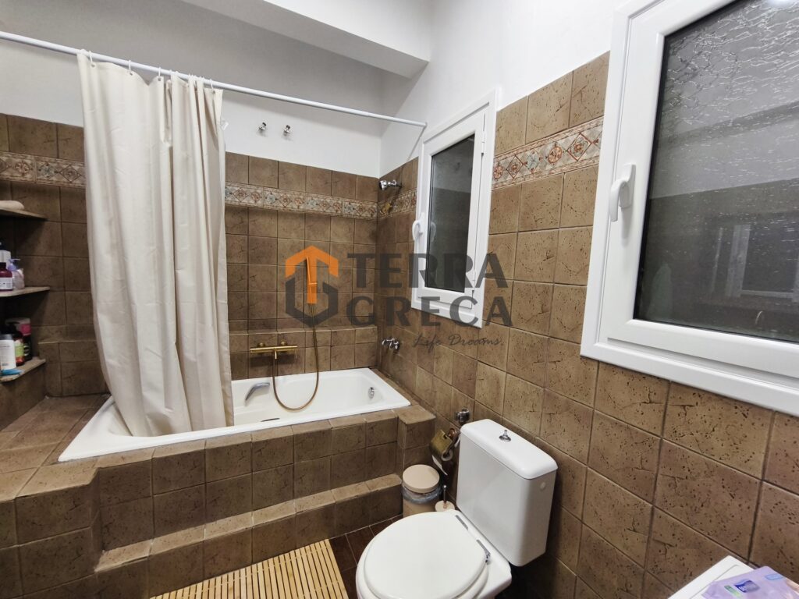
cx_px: 400
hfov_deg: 98.2
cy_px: 300
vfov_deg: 81.7
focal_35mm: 15
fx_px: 346
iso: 160
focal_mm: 1.91
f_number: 2.2
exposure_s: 1/50
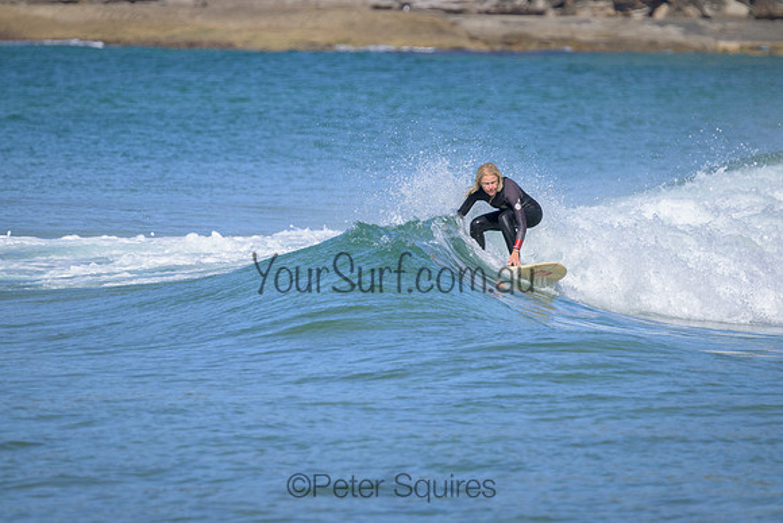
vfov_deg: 2.1
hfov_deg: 3.1
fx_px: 14358
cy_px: 262
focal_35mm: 660
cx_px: 392
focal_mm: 660
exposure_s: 1/2000
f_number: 11
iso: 900
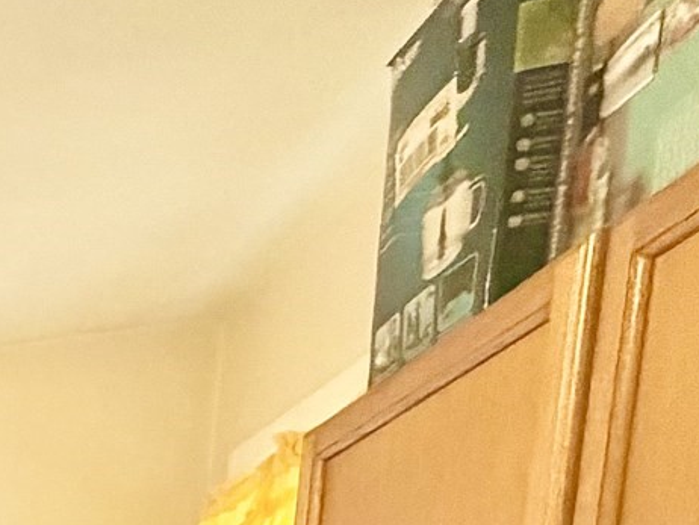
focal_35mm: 62
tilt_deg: -7.2
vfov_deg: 17.2
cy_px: 1048
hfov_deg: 17.8
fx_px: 1253
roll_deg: -0.2
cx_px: -781
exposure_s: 1/60
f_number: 2.2
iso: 500
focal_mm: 2.22
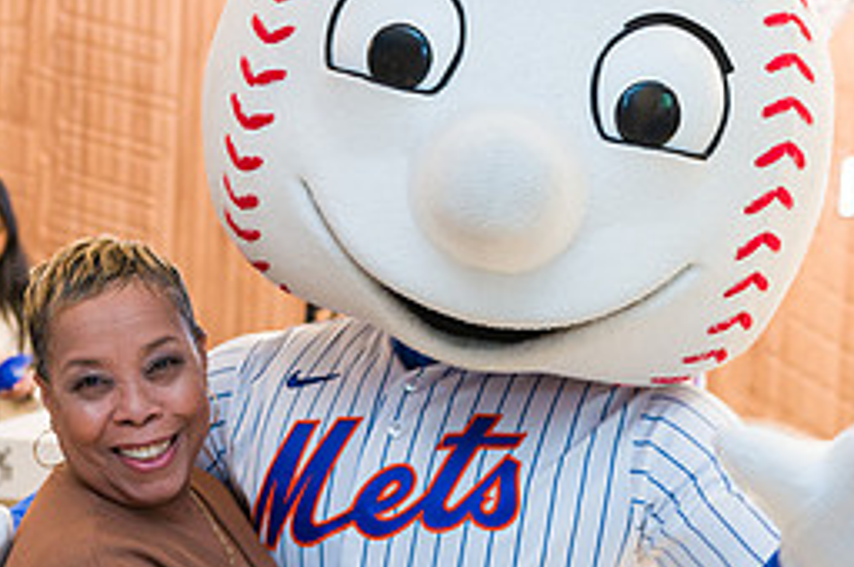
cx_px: 307
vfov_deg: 17.7
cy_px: 310
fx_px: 1824
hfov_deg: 26.2
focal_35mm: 77
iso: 400
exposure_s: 1/200
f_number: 4
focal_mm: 34
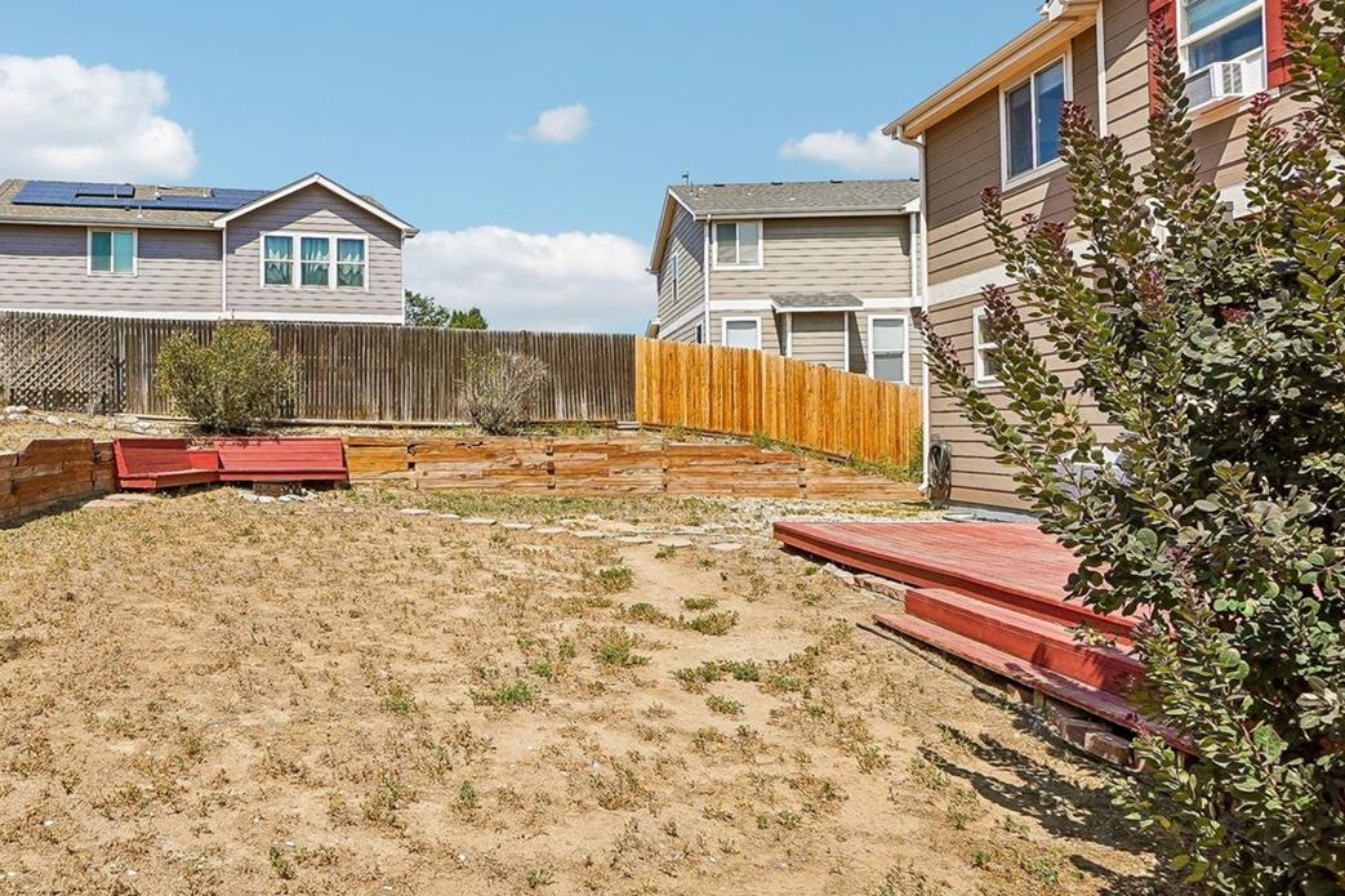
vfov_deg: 55.1
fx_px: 859
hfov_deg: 72.0
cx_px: 371
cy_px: 431
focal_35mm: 23
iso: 100
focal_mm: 10
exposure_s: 1/320
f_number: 8
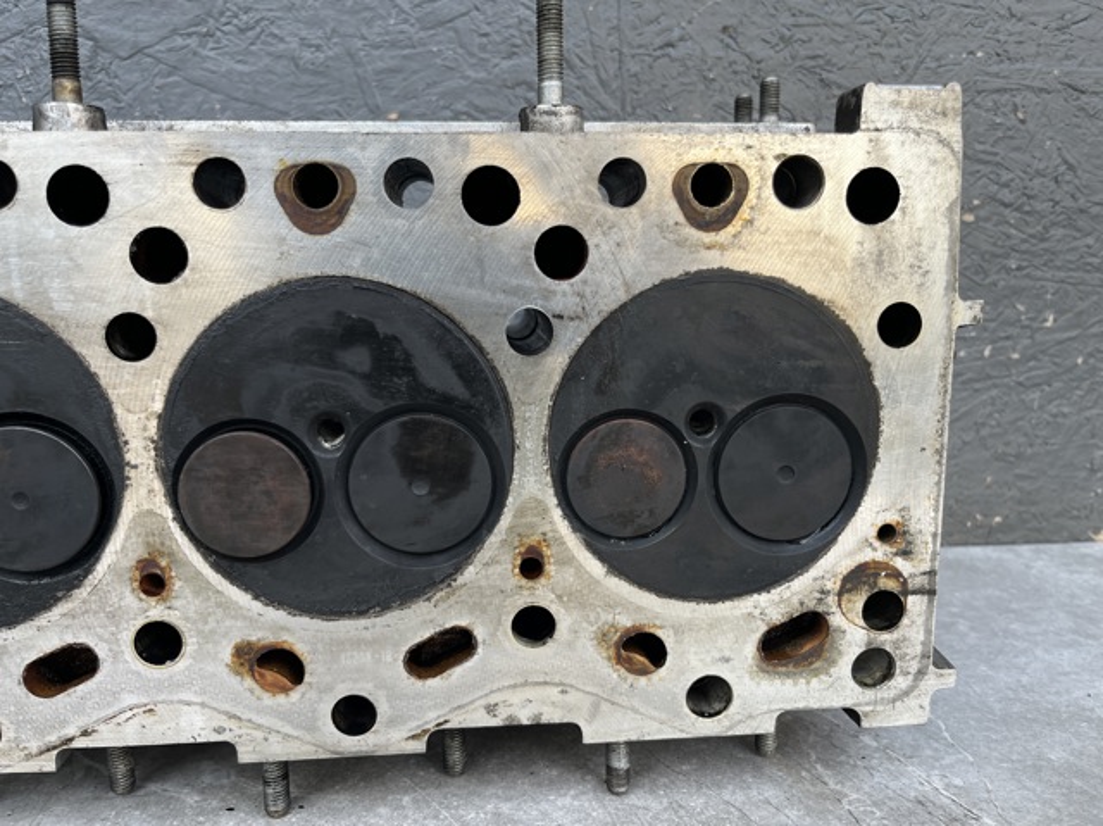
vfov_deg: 53.0
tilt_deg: -6.2
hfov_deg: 67.3
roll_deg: +0.1
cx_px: 552
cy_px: 413
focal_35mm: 26
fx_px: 828
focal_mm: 5.1
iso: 40
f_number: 1.6
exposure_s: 1/122
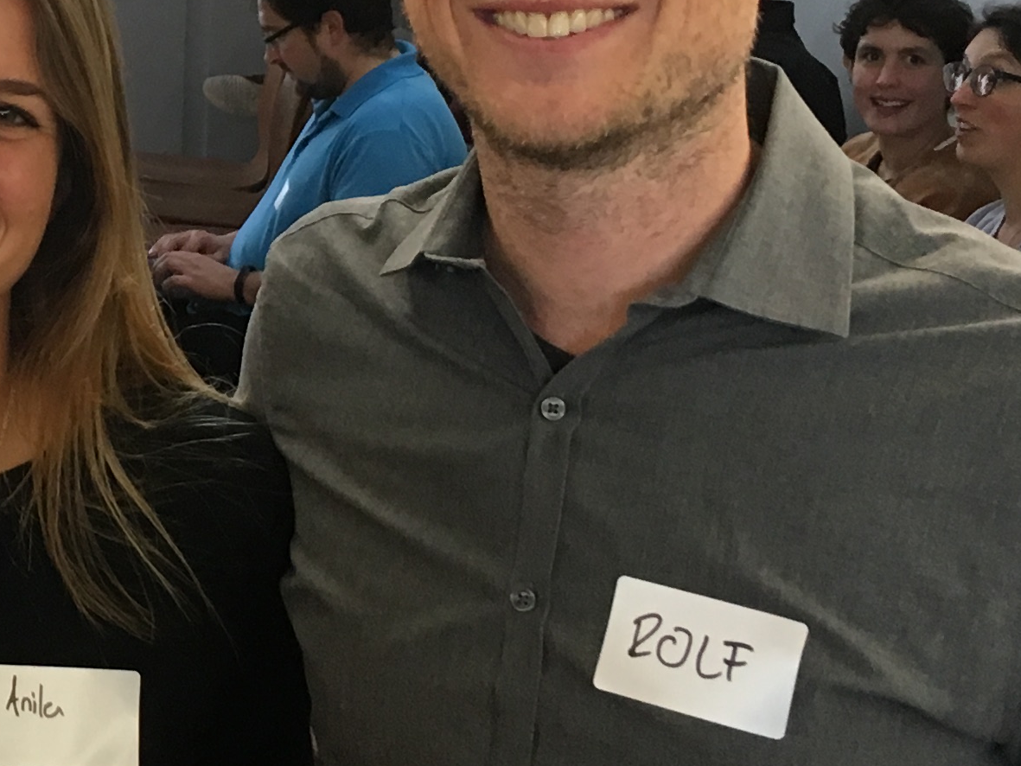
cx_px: -352
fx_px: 2920
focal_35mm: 99
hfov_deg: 18.3
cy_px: 148
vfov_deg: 14.8
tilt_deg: -11.0
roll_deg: -1.2
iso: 100
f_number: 2.2
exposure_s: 1/33
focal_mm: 4.15
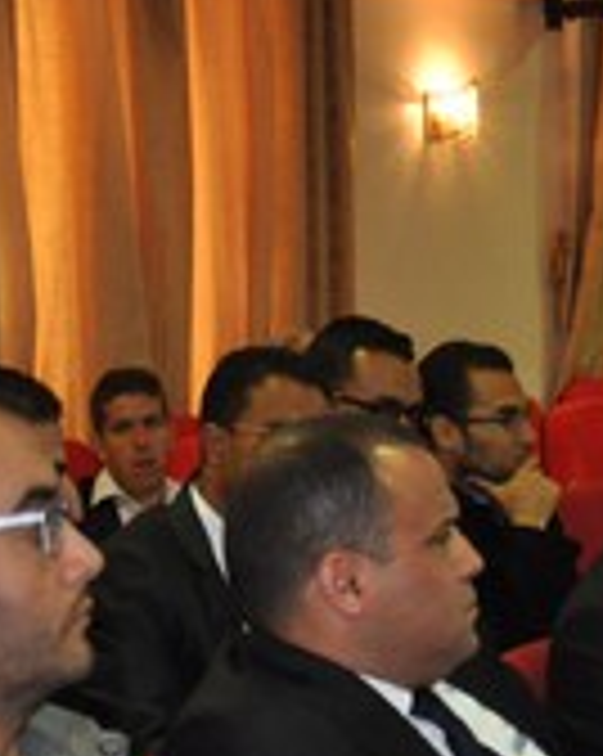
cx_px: 252
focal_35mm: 118
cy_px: 916
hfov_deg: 13.0
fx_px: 2637
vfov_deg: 15.7
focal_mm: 22
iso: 800
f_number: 3.5
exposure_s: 1/60
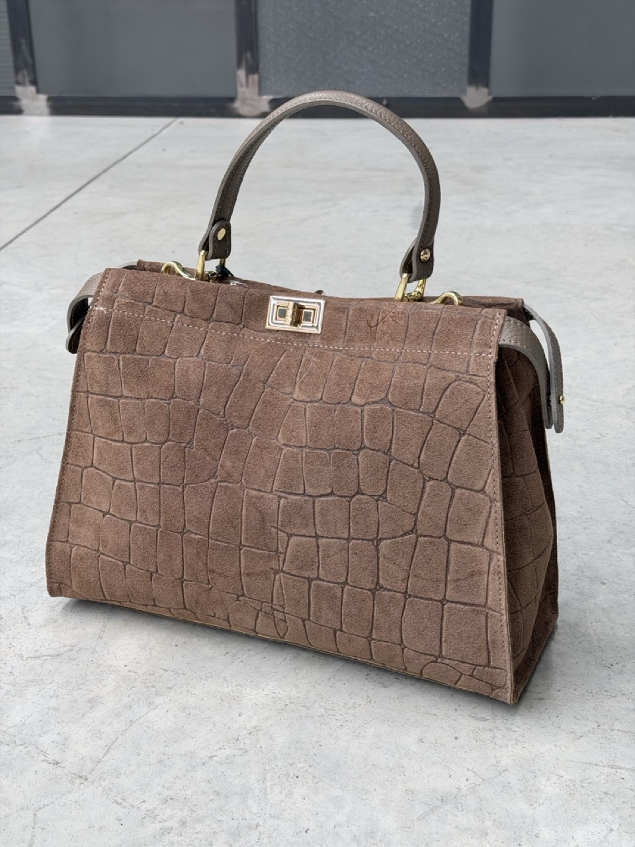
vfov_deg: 39.7
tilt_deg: -23.4
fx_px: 1174
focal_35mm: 48
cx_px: 318
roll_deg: +0.7
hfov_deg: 30.3
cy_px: 424
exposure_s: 1/107
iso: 100
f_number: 1.78
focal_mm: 6.76
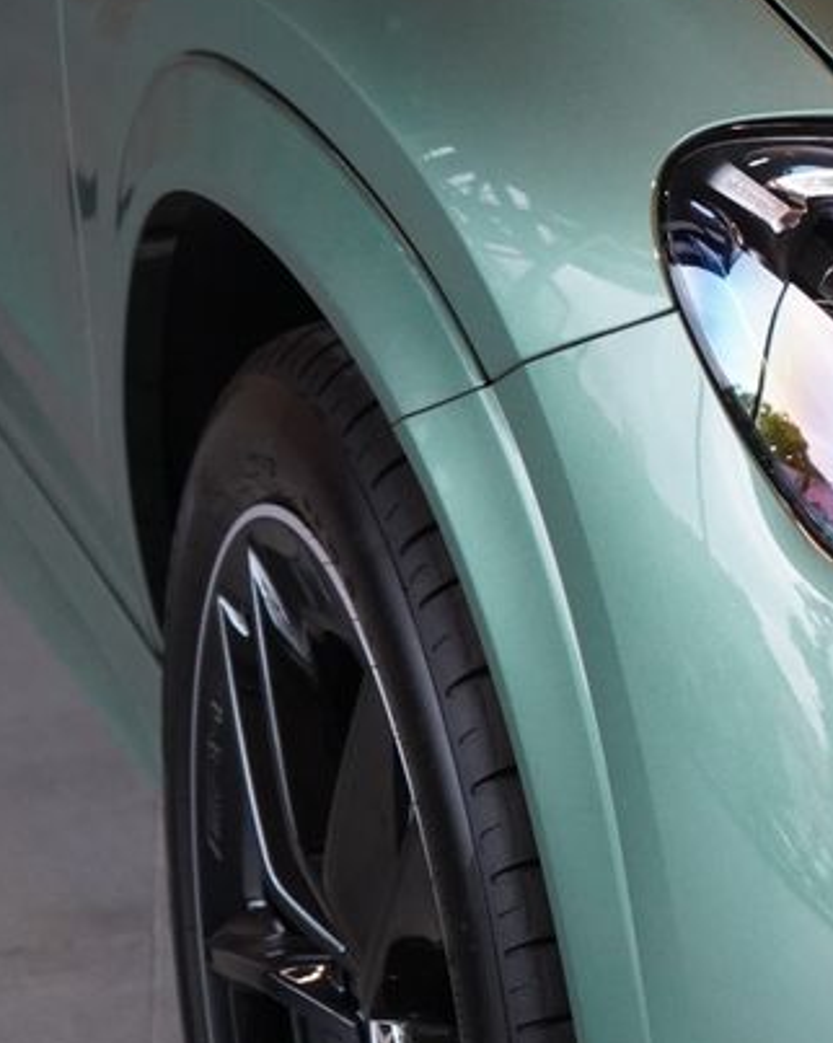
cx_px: 1270
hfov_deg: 9.0
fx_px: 5150
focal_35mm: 167
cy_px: 348
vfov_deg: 11.5
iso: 4000
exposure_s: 1/160
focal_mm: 70
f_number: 5.6
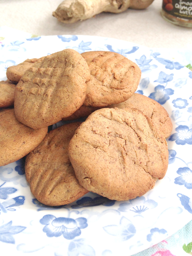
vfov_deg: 44.6
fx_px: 311
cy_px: 102
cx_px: 114
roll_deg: -2.5
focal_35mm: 42
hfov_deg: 34.2
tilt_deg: -41.1
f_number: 2.4
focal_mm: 4.12
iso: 50
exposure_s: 1/60
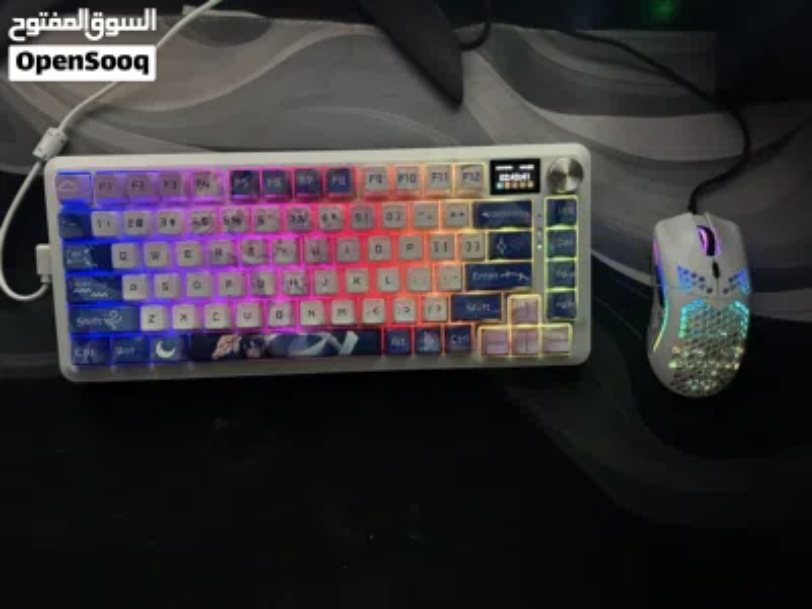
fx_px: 610
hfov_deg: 67.3
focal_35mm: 26
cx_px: 406
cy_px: 304
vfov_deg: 53.1
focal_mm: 5.7
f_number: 1.5
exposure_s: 1/39
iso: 640
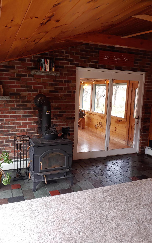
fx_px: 179
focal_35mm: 27
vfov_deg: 68.4
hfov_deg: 45.9
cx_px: 64
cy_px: 124
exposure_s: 1/60
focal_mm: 4.23
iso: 50
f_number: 1.5
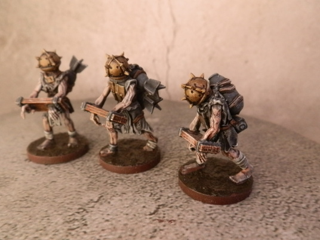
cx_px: 160
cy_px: 120
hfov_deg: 63.4
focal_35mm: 28
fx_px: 259
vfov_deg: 49.7
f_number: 3.1
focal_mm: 5
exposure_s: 1/125
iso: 400
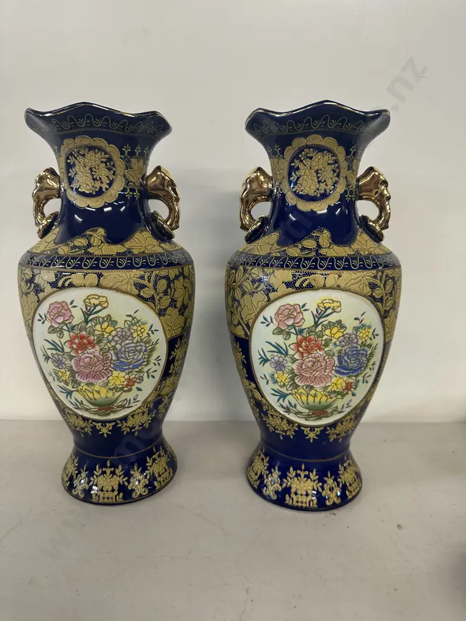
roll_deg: -0.5
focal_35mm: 24
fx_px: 431
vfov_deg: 71.6
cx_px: 233
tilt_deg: -13.6
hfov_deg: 56.8
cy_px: 310
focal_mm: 6.86
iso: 160
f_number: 1.78
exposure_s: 1/100
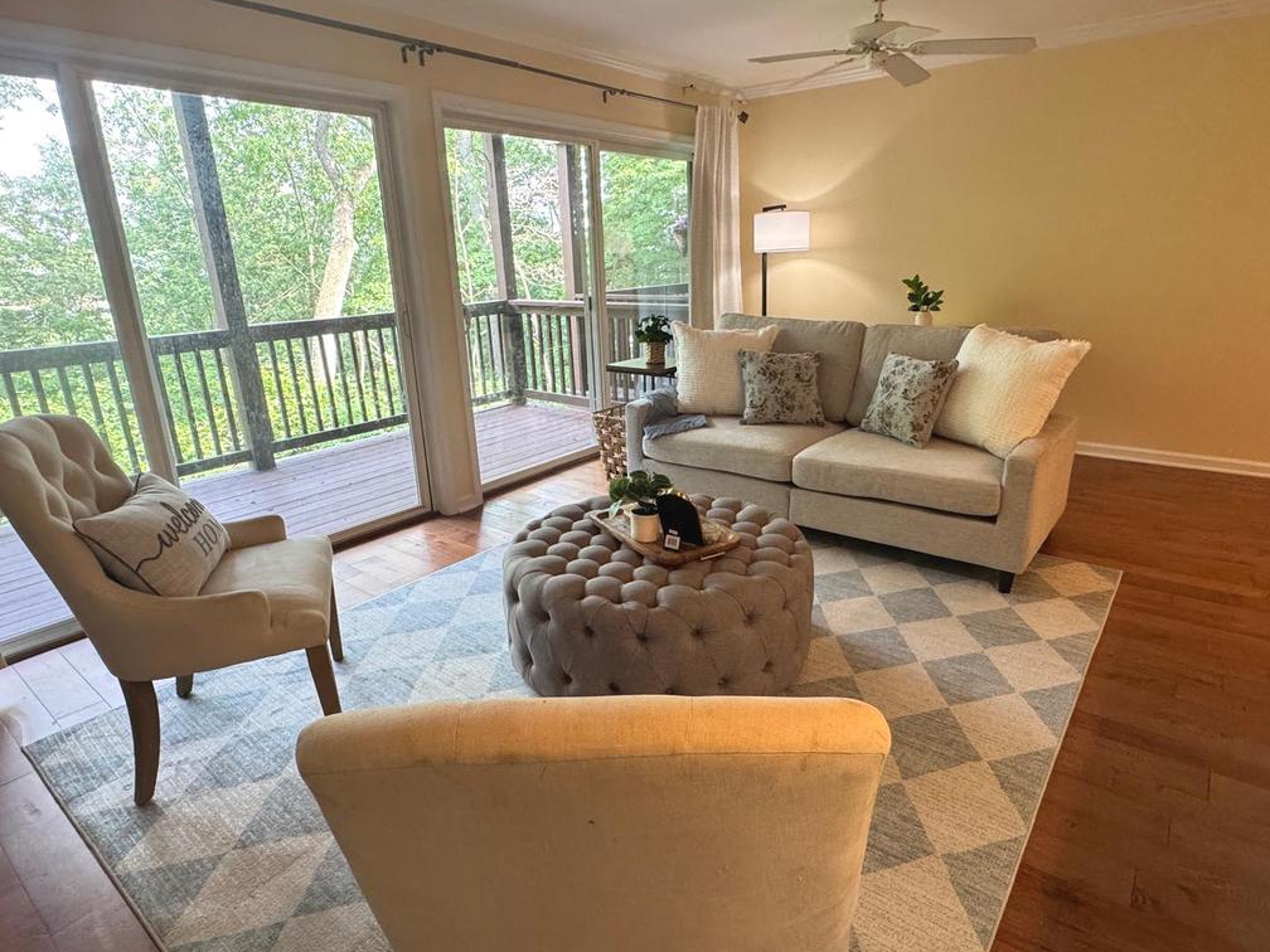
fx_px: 734
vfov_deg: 66.0
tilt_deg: -17.0
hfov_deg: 81.7
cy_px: 467
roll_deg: +2.0
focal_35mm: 20
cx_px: 645
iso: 320
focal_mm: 2.22
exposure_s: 1/120
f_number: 2.2
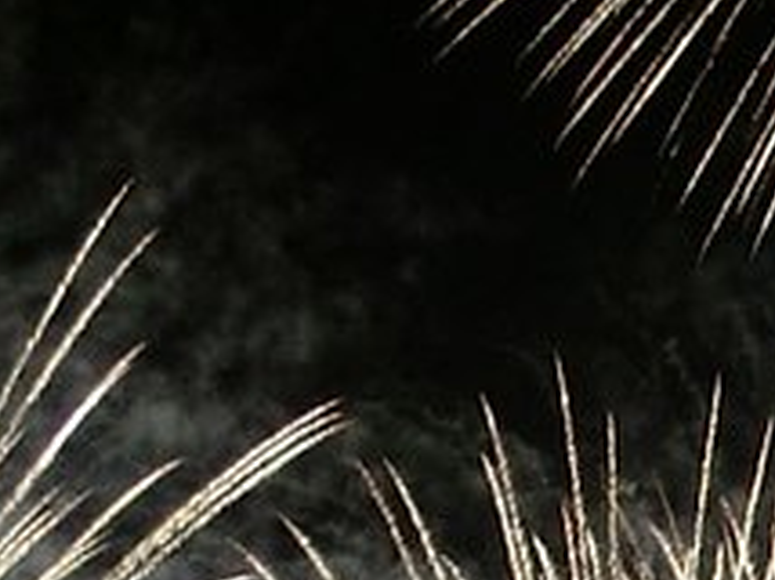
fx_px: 5032
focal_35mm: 225
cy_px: 536
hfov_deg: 8.7
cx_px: 826
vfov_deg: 6.6
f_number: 4
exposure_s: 1/5
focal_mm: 8.4
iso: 400
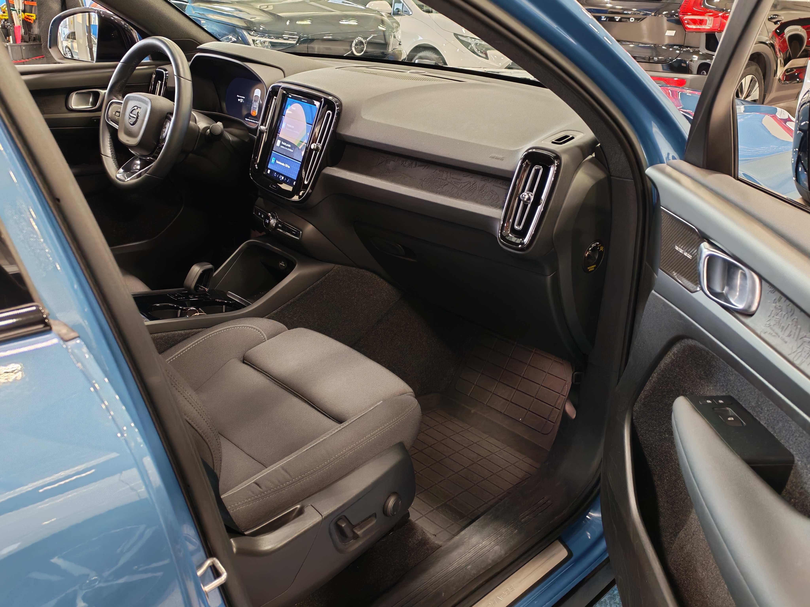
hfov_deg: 55.4
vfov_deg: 42.9
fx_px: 772
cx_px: 405
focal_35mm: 33
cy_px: 304
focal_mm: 6.12
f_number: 1.9
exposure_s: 1/50
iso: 800
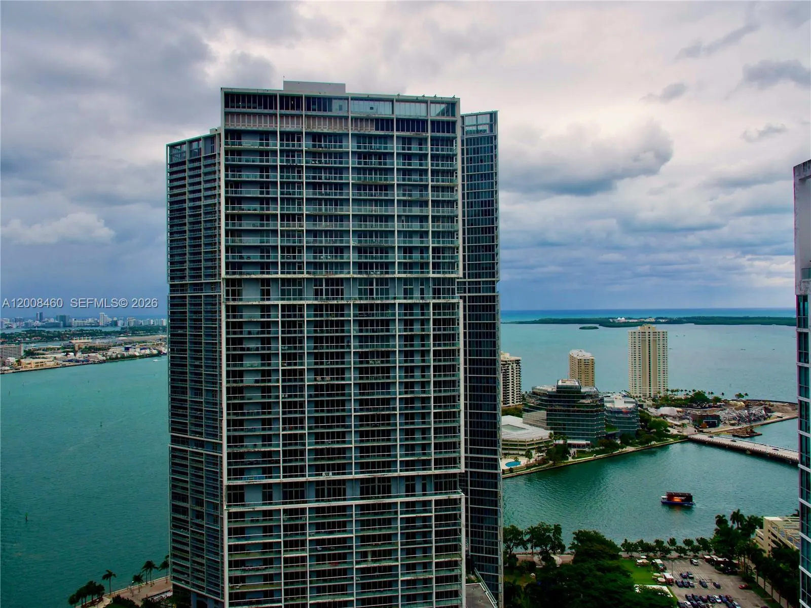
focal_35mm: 24
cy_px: 304
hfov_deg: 71.6
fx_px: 562
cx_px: 406
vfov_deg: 56.8
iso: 200
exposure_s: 1/250
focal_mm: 12
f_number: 10
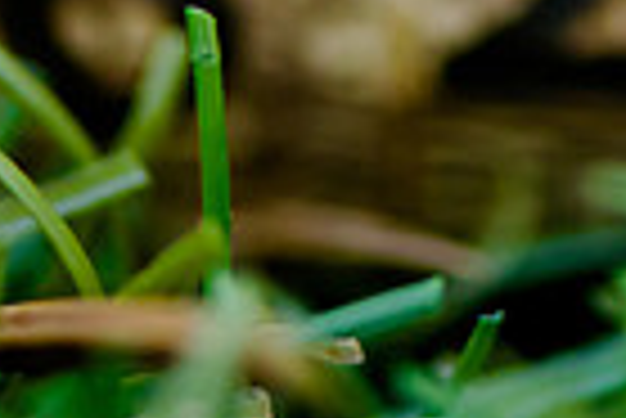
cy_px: -513
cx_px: 863
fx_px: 10026
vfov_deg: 2.4
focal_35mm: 576
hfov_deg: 3.6
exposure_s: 1/640
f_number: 3.5
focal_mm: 105
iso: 800
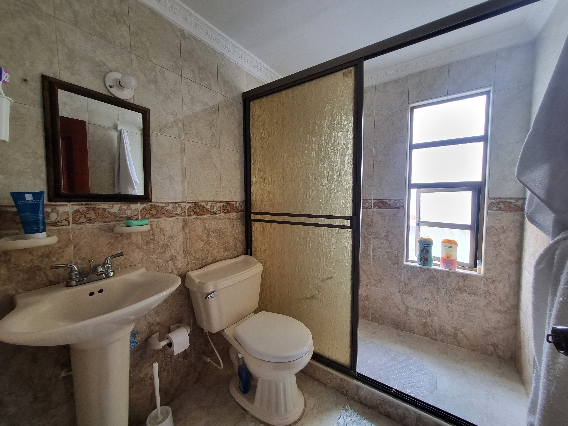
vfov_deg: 89.9
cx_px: 284
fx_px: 213
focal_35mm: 13
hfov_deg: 106.2
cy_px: 213
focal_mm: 1.74
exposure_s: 1/60
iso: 125
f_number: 2.2
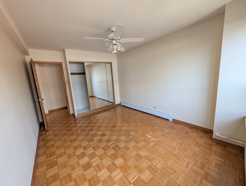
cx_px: 123
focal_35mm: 12
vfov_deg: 94.7
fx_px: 85
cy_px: 93
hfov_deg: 110.5
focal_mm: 2.02
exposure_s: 1/248
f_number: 1.7
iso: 161
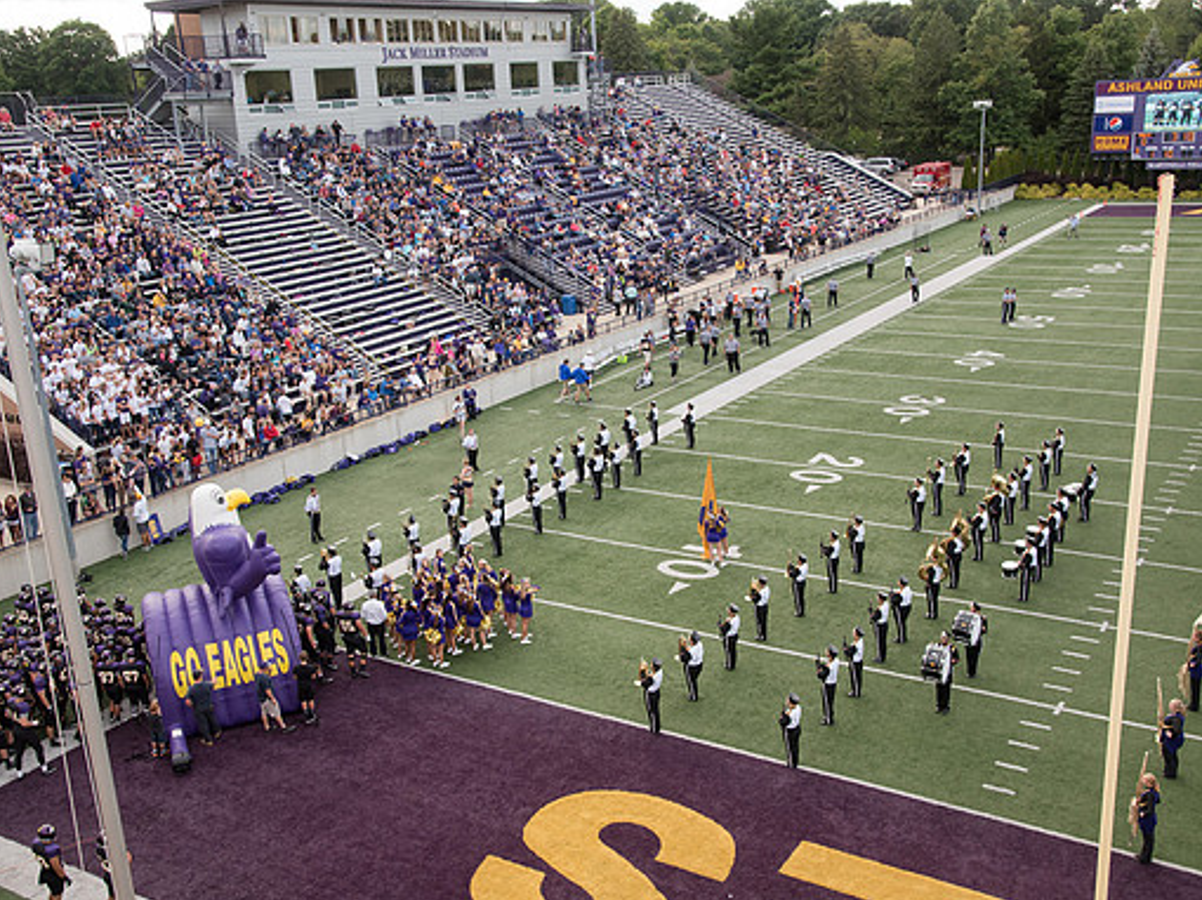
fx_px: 1215
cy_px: 451
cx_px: 608
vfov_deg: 40.7
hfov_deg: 52.6
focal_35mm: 35
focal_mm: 32
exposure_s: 1/640
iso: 640
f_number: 6.3
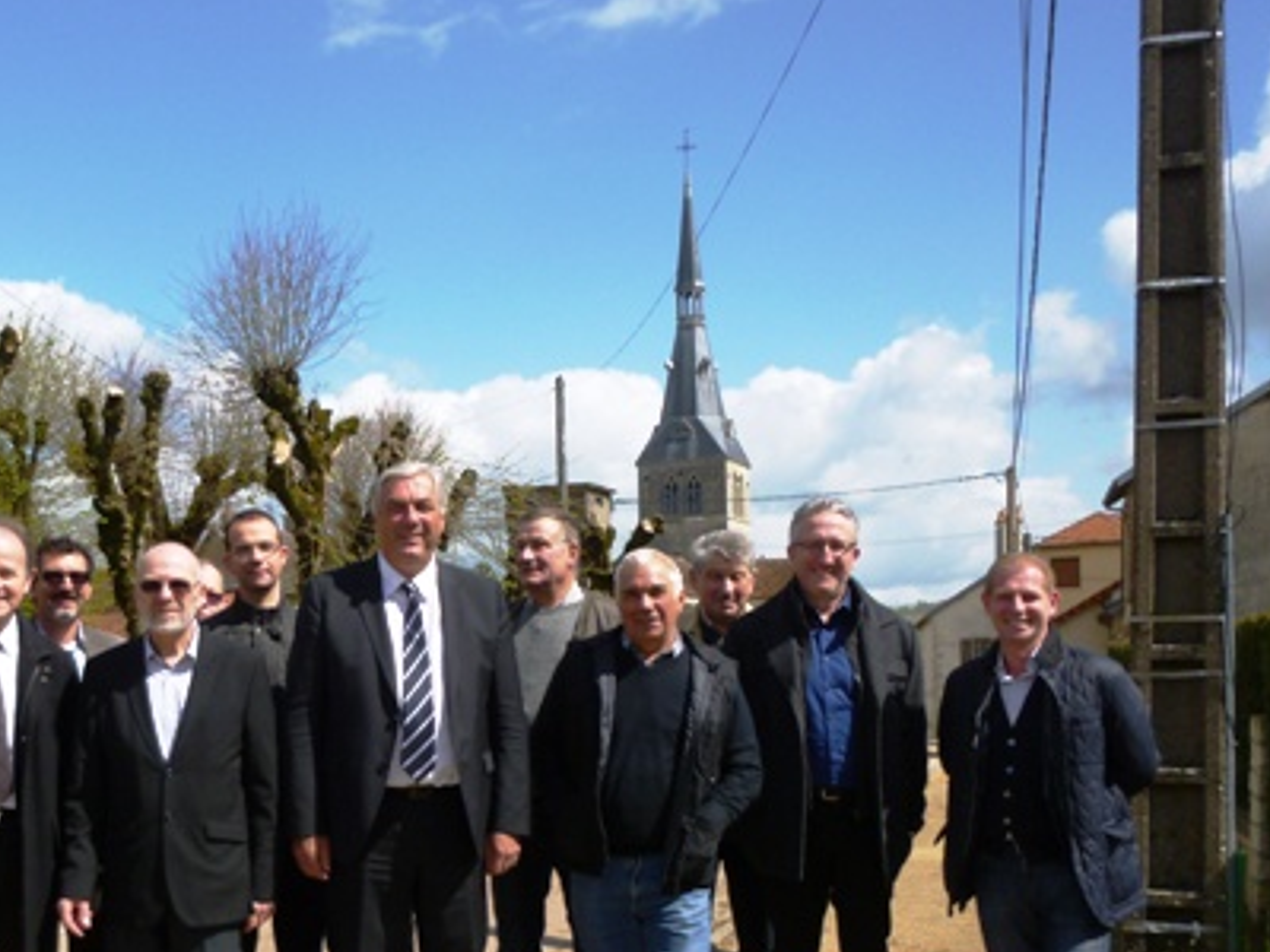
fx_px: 1468
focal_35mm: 40
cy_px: 682
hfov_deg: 45.2
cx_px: 318
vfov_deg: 35.4
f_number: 3.1
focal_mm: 4.5
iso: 100
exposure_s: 1/1000
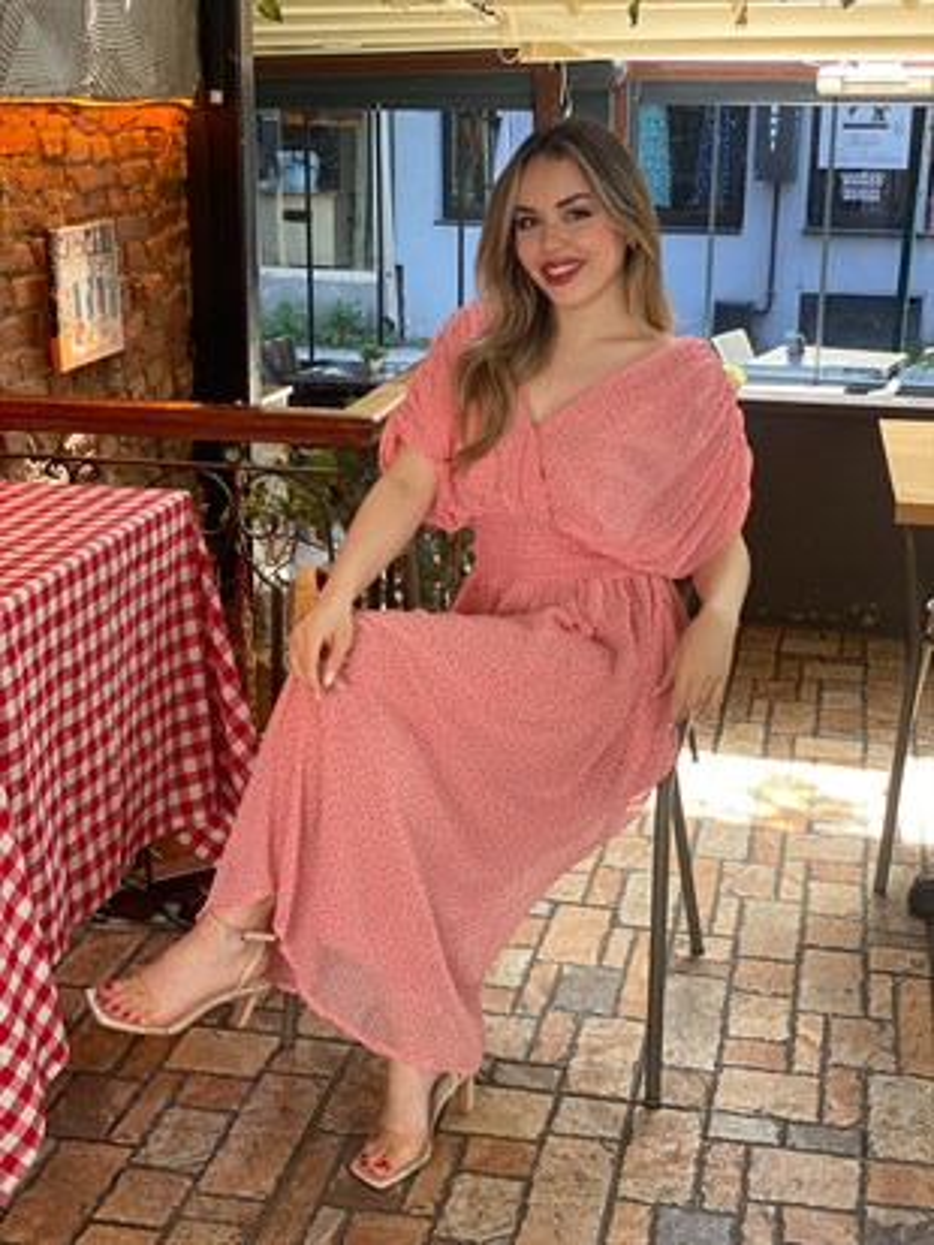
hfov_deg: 28.0
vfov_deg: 36.8
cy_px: 622
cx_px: 467
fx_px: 1870
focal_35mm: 52
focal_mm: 6
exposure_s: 1/100
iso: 80
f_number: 2
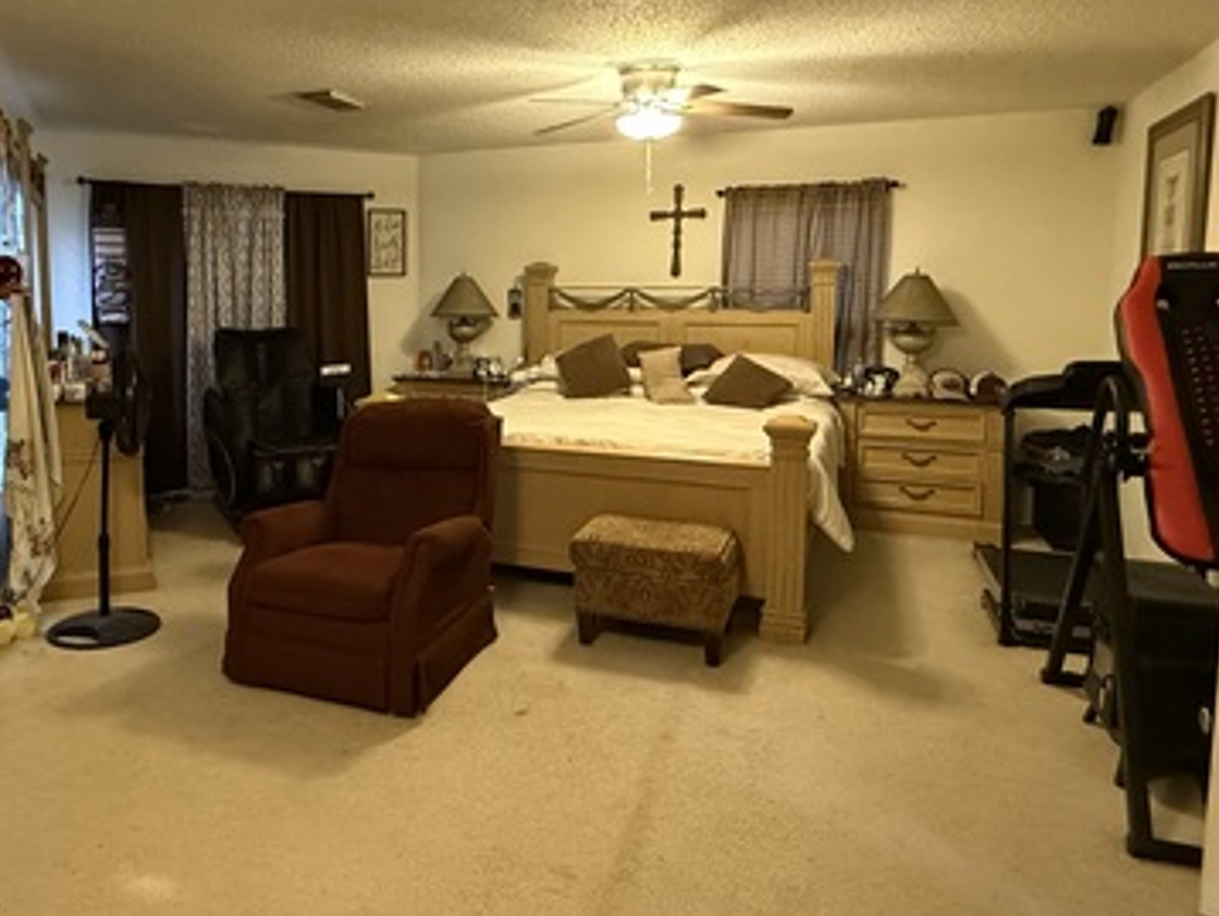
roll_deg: +0.1
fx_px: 881
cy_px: 381
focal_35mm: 25
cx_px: 480
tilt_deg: -5.1
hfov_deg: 68.6
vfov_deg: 54.7
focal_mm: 2.22
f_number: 2.2
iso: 1000
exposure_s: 1/60
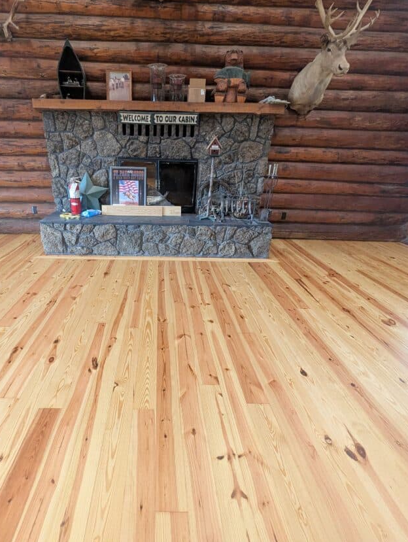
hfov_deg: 77.6
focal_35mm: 16
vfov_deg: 94.4
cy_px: 265
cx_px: 169
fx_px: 251
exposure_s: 1/60
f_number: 2.2
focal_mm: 1.95
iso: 583
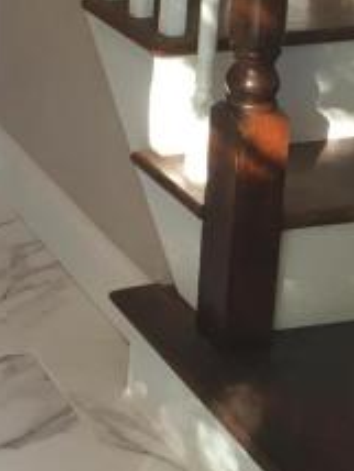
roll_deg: +0.9
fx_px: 1415
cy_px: -42
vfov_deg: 18.2
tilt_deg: -15.8
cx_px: -187
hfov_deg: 13.4
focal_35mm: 104
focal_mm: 4.15
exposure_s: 1/30
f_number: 2.2
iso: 25
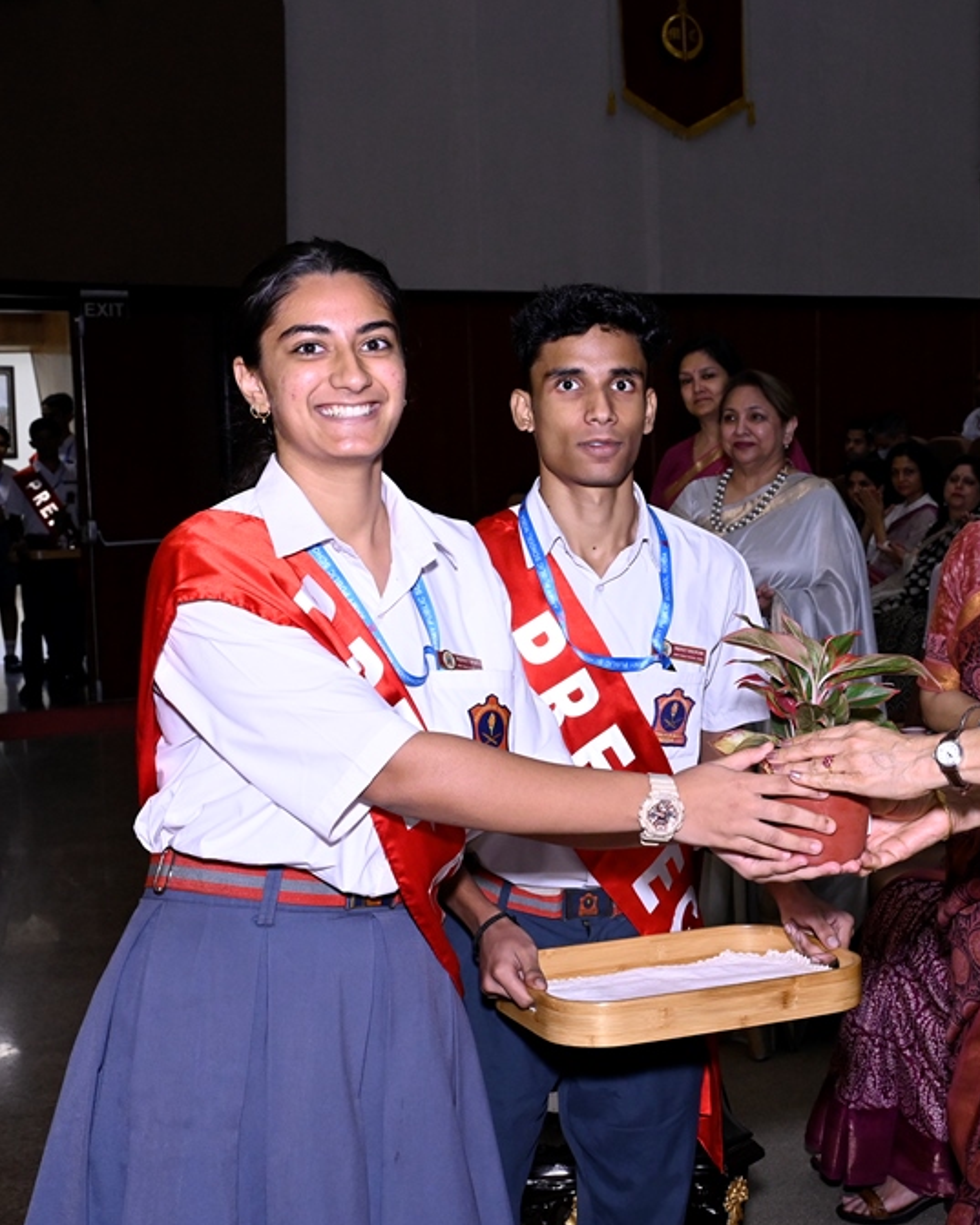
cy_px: 612
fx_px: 1921
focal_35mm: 53
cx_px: 803
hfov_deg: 27.9
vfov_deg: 35.4
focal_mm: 37
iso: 3200
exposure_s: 1/160
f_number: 10
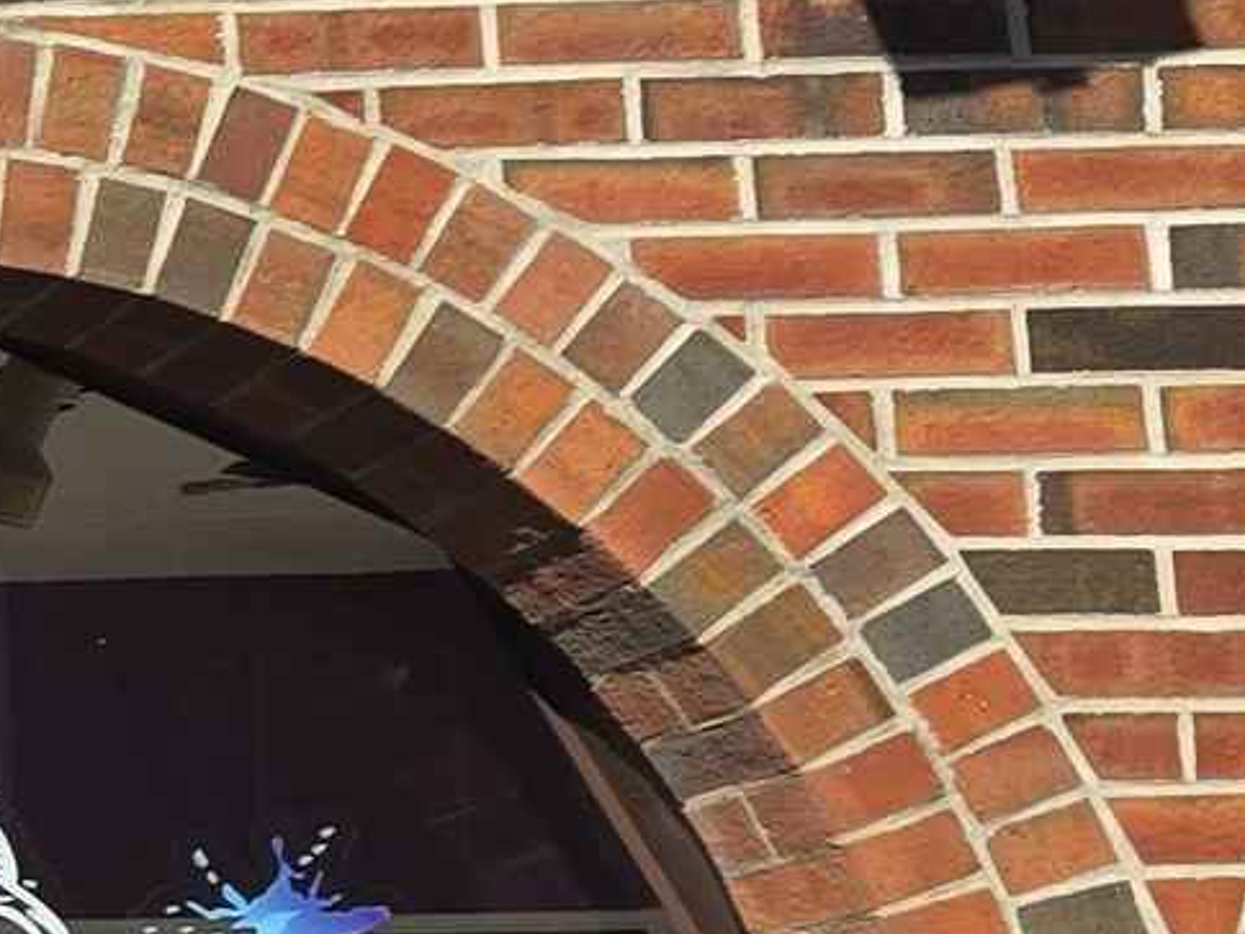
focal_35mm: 146
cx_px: -2467
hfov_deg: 10.1
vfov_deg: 10.1
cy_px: 880
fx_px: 5251
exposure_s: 1/638
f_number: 1.7
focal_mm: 6.3
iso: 12
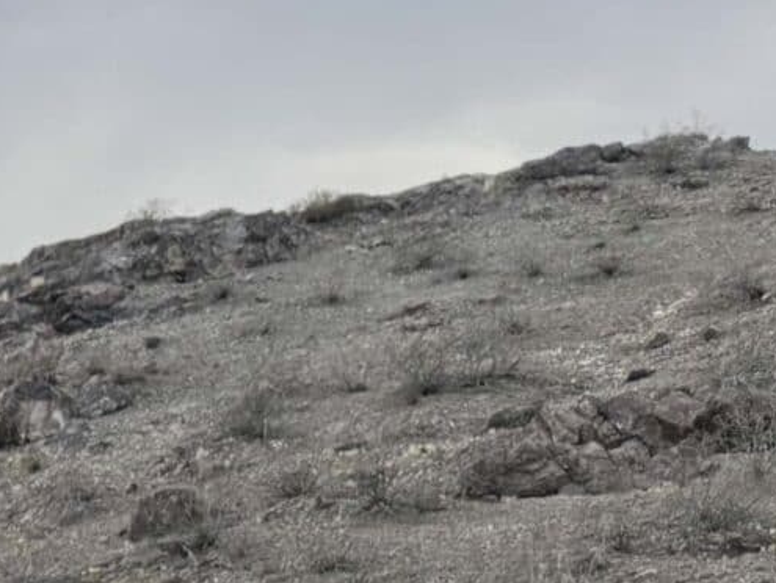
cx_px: -934
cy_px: 1238
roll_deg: -1.0
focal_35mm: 124
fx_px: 2782
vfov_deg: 10.7
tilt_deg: -8.4
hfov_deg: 13.0
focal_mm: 6.76
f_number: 1.78
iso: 200
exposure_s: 1/120
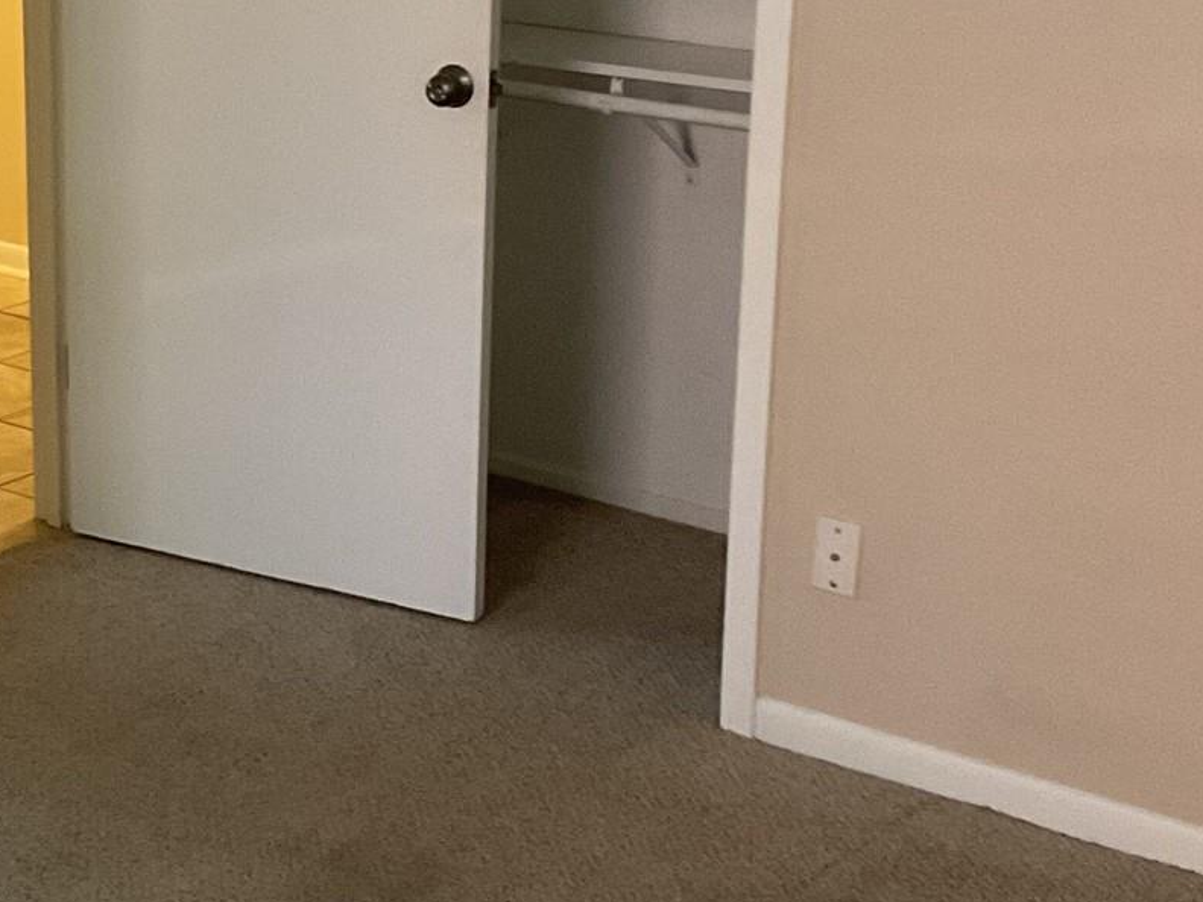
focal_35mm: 75
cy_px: 279
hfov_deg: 25.1
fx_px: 2606
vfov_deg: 19.6
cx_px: 87
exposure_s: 1/60
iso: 200
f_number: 1.8
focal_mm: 3
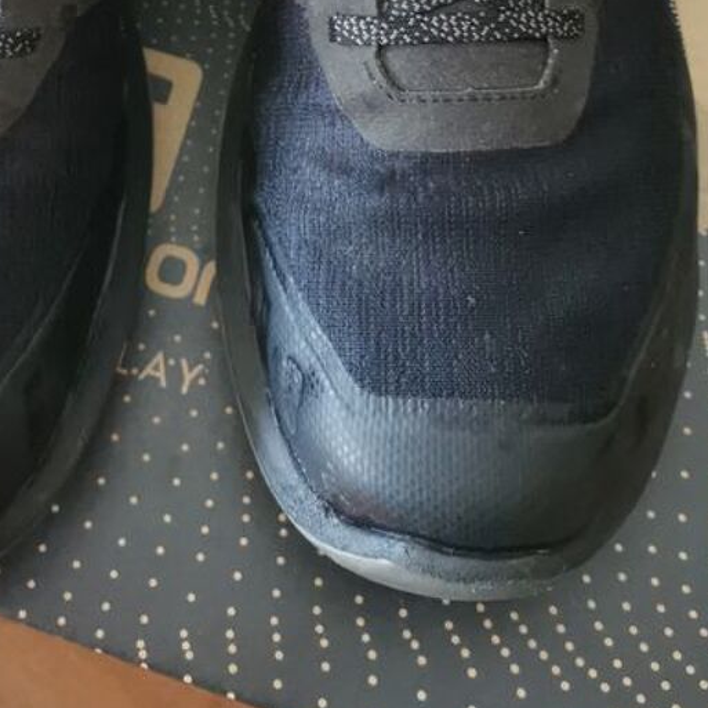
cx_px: 193
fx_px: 1435
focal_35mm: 62
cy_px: -168
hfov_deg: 27.4
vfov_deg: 24.7
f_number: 1.8
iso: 500
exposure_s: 1/40
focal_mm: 5.58
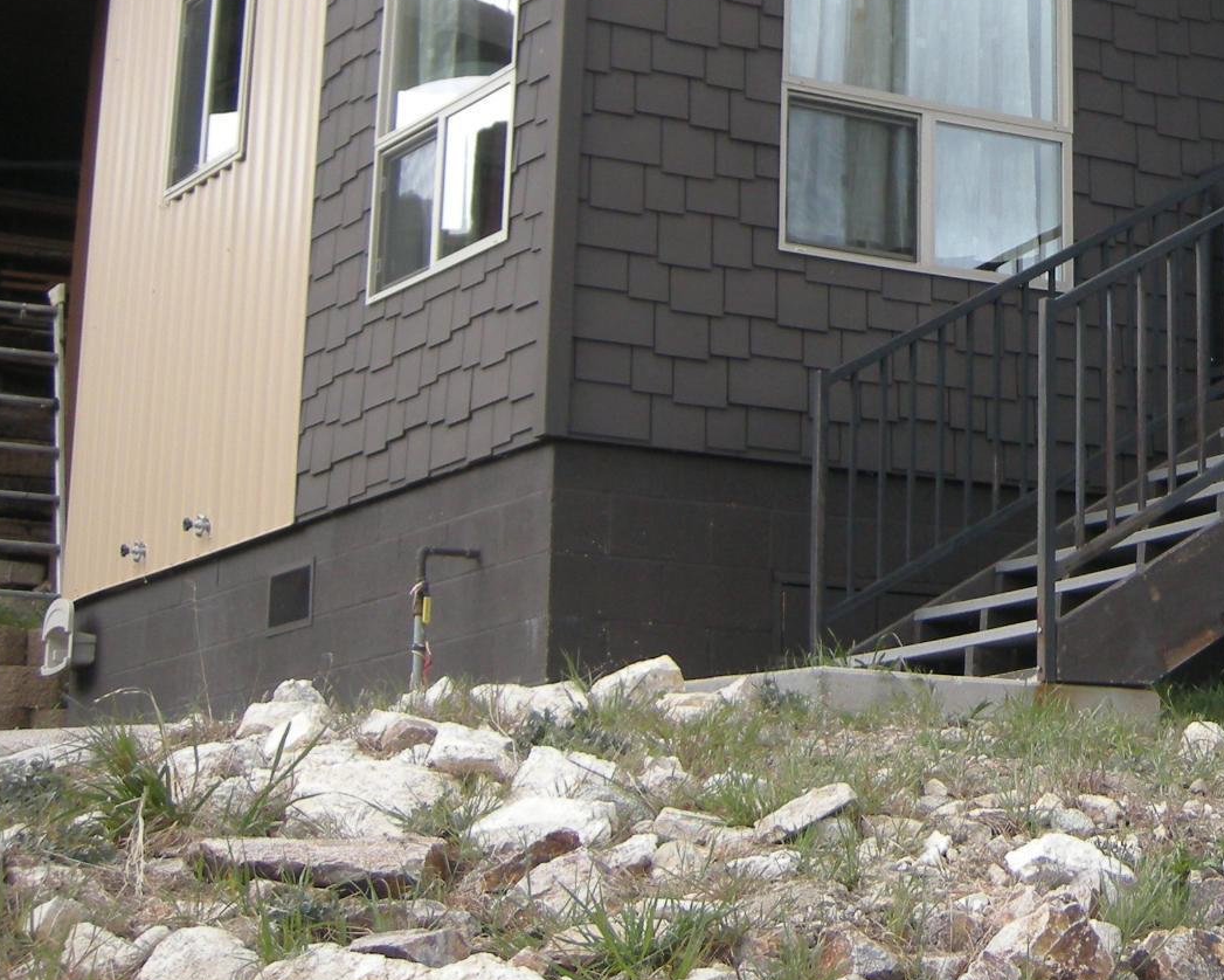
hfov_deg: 20.7
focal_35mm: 87
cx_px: 1403
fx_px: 3152
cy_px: 11
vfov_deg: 17.3
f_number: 2.7
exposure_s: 1/188
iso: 64
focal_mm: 7.5
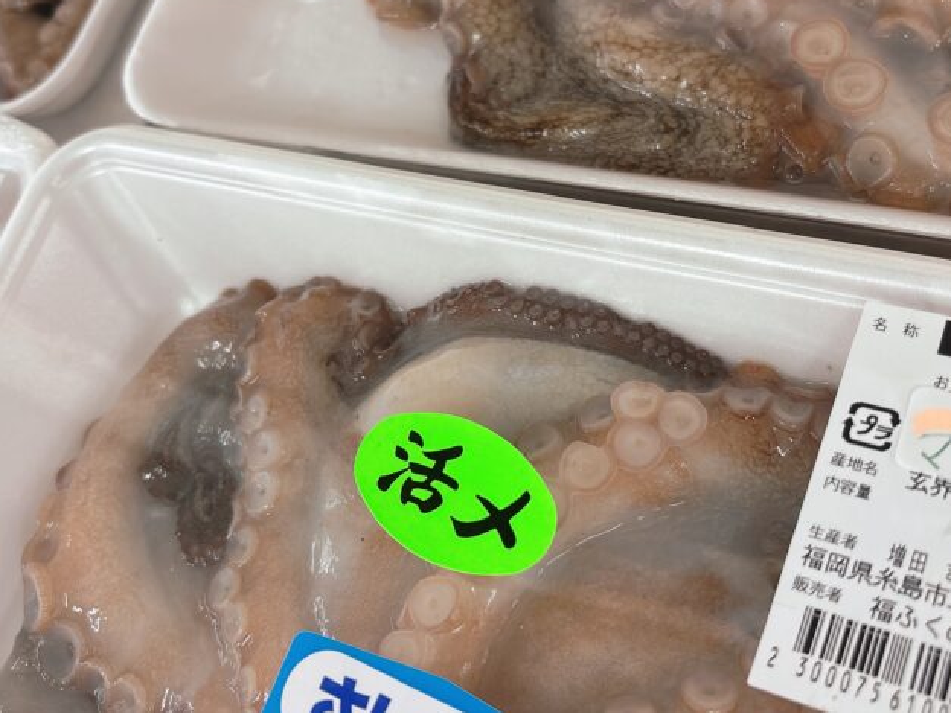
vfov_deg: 35.8
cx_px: 511
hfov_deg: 46.8
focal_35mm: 40
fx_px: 1099
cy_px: 288
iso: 100
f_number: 1.6
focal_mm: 5.96
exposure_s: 1/60
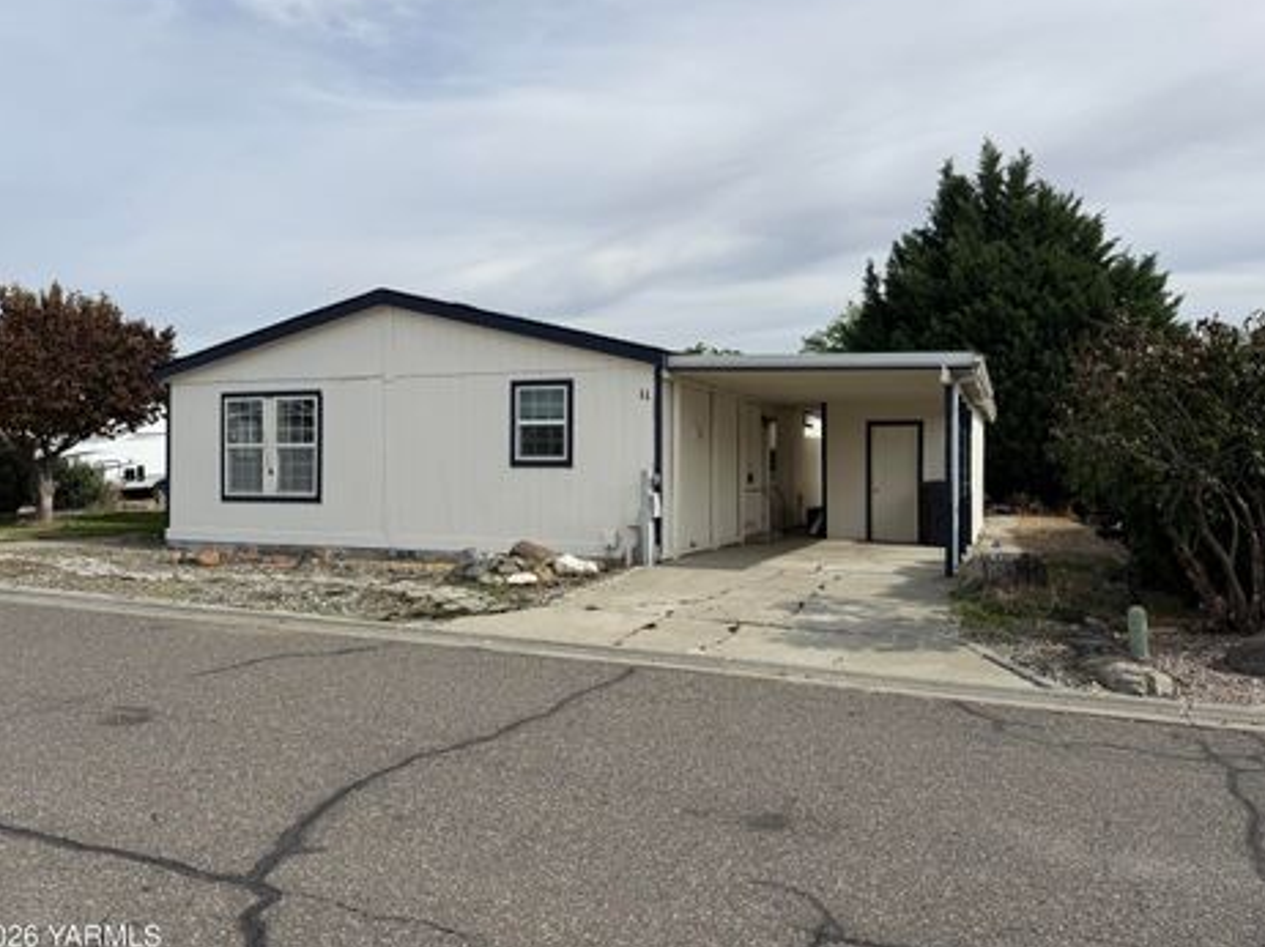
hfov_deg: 67.3
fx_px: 950
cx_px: 635
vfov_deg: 53.0
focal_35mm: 26
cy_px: 469
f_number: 1.78
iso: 80
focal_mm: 6.76
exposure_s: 1/7353
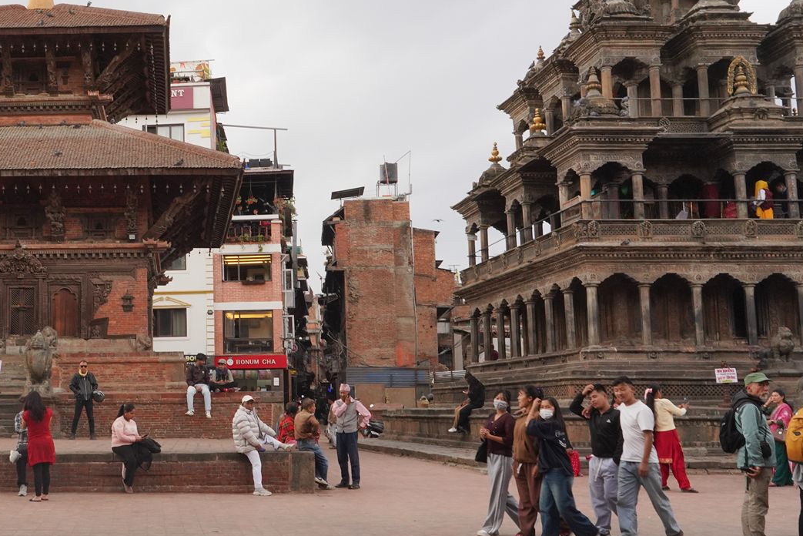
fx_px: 1026
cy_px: 277
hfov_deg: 40.6
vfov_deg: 29.3
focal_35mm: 46
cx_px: 136
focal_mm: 24
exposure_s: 1/100
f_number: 16
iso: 800
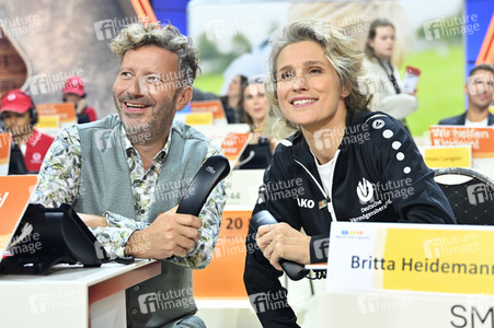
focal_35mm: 41
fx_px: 562
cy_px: 164
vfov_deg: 32.6
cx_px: 247
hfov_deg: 47.4
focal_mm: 41
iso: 1250
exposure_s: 1/200
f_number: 2.8
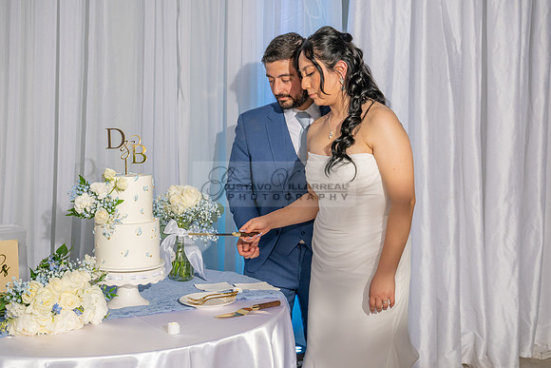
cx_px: 276
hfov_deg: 42.7
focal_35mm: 46
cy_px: 184
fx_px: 704
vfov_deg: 29.3
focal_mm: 46
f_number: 5.6
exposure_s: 1/160
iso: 800
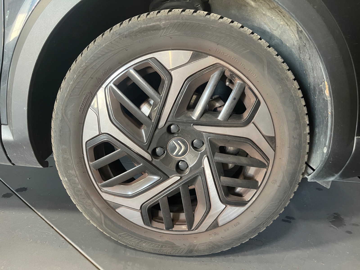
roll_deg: -0.9
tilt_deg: -14.4
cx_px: 180
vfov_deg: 53.1
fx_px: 270
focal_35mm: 26
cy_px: 135
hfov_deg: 67.3
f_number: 1.6
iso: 400
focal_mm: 5.1
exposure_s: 1/50
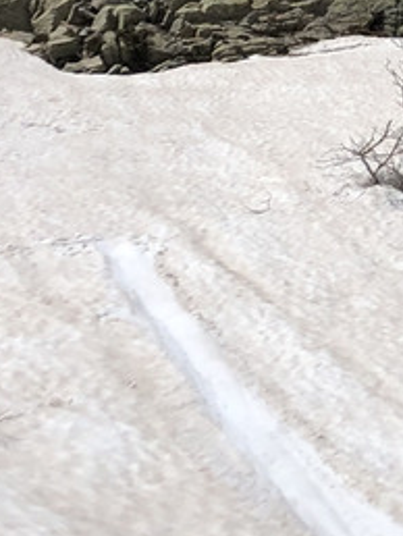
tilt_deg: +21.4
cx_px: 656
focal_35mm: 130
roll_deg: +5.3
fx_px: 2015
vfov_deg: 15.1
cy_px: 106
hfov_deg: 10.9
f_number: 1.8
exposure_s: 1/8000
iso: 25
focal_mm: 4
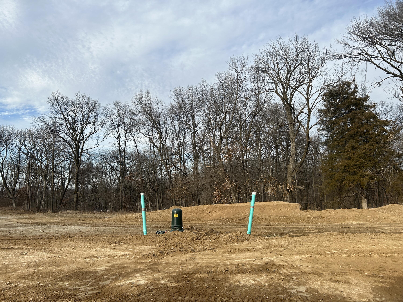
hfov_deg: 67.3
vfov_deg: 53.1
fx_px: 303
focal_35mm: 26
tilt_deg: +4.7
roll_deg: -4.8
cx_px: 202
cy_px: 151
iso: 50
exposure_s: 1/2513
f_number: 1.5
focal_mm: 5.7
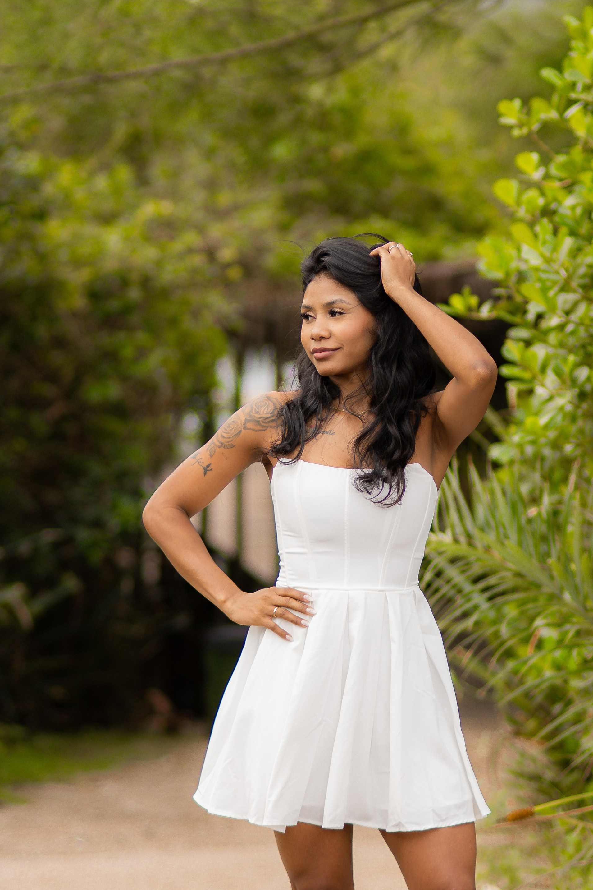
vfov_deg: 12.0
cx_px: 348
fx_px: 4224
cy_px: 335
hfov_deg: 8.0
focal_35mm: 171
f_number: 2.2
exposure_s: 1/320
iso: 200
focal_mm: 85
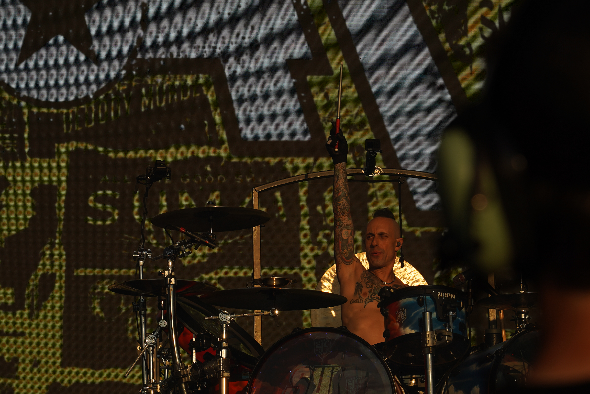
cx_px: 279
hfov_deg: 15.5
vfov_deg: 10.4
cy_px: 212
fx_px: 2163
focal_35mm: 132
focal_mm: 105
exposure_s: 1/800
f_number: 8
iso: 100
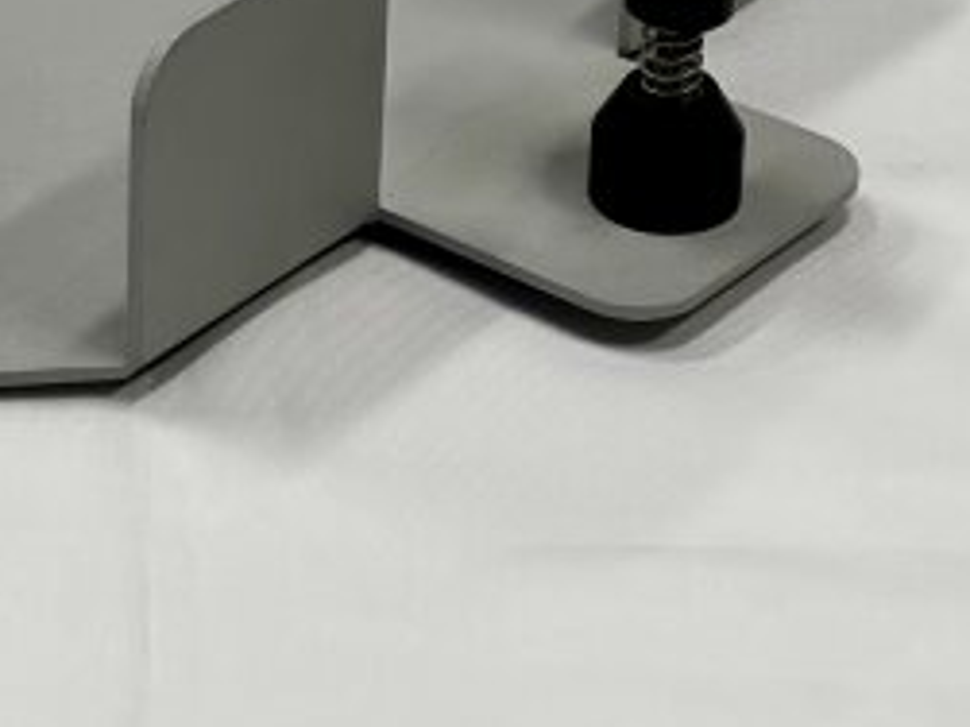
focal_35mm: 184
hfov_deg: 10.6
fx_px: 5154
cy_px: -54
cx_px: -174
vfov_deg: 8.0
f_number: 2.8
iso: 160
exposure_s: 1/100
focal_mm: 9
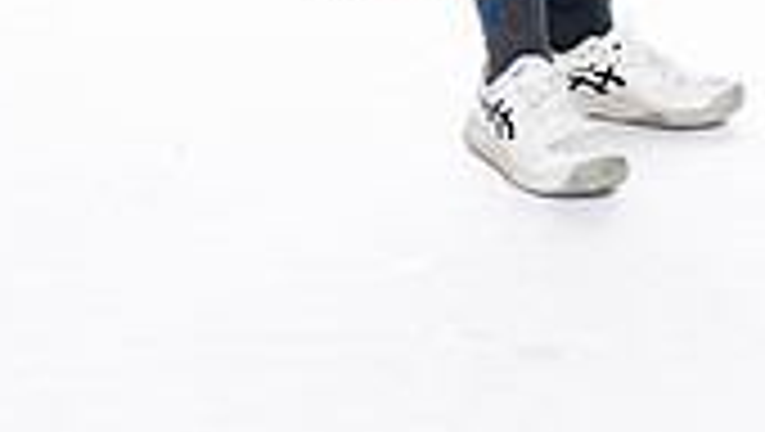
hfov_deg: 11.1
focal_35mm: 194
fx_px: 3939
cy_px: -572
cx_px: 544
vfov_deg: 6.0
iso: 400
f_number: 5.6
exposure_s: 1/250
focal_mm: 70
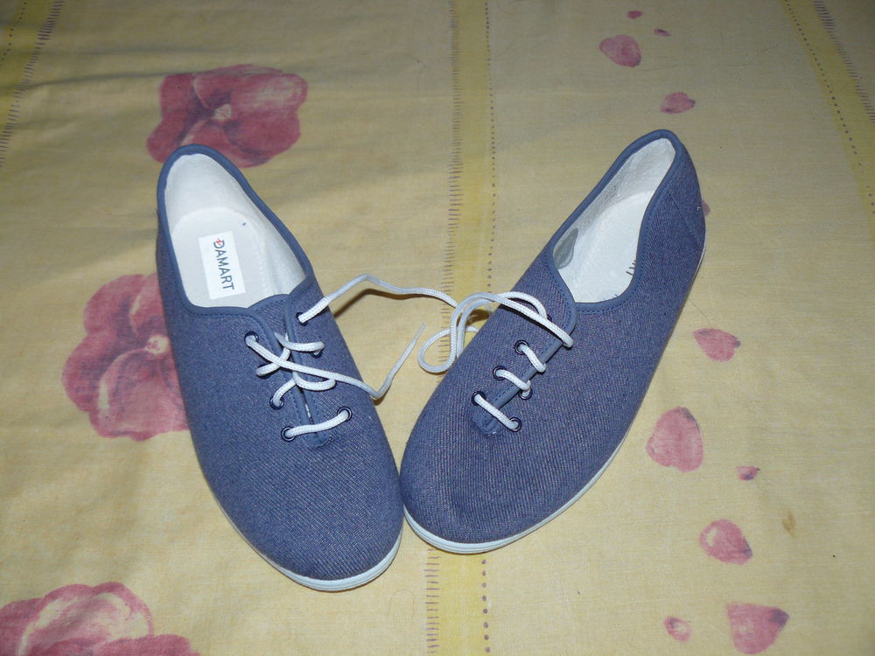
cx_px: 438
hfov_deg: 51.4
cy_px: 328
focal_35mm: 36
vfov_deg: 39.7
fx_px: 910
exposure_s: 1/50
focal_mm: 6
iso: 100
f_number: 2.8
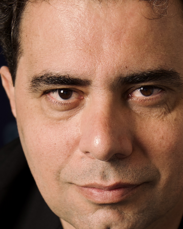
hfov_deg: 7.4
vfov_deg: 9.0
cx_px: 124
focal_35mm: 210
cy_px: 335
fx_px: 1422
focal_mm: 49
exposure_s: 1/250
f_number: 3.5
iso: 125
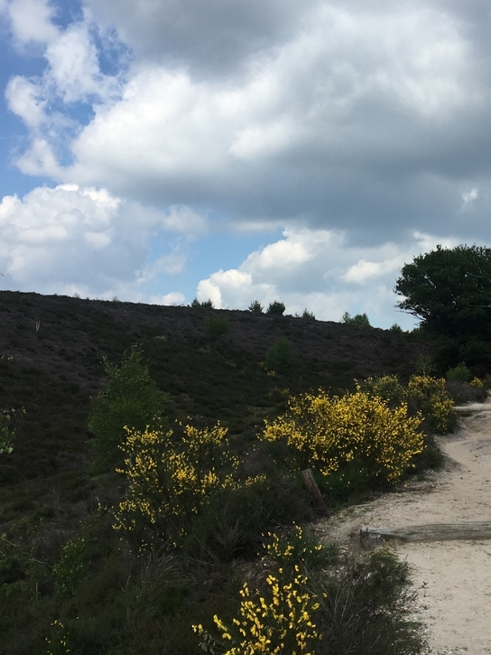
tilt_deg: +9.0
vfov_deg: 39.6
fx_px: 908
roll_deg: -2.1
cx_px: 335
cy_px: 283
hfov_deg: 30.0
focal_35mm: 48
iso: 25
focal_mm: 4.15
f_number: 2.2
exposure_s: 1/2331
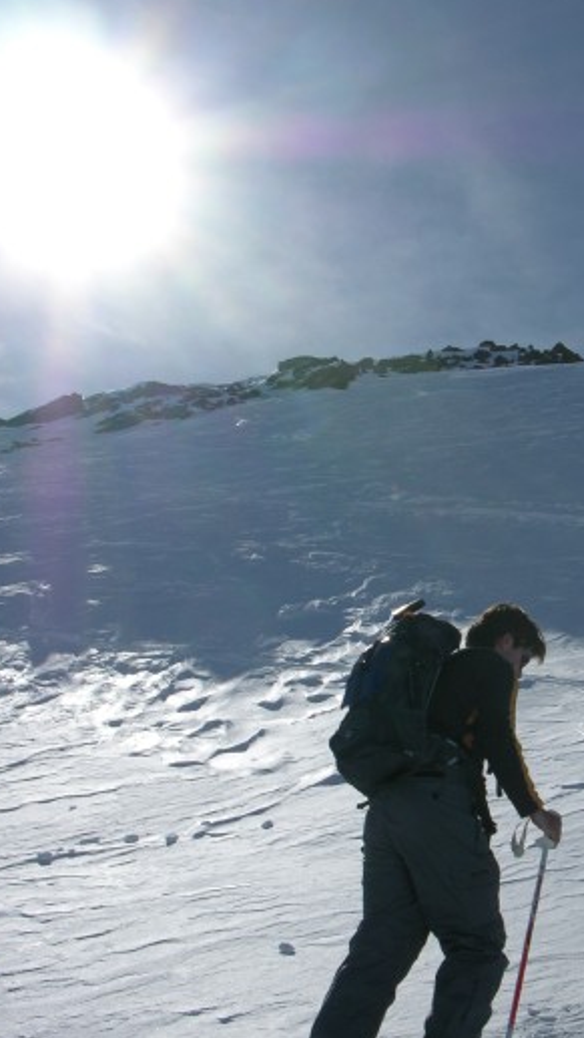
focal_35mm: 68
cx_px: 488
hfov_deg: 17.6
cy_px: 596
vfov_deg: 30.9
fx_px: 1871
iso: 50
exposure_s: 1/638
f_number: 7.3
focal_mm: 10.7
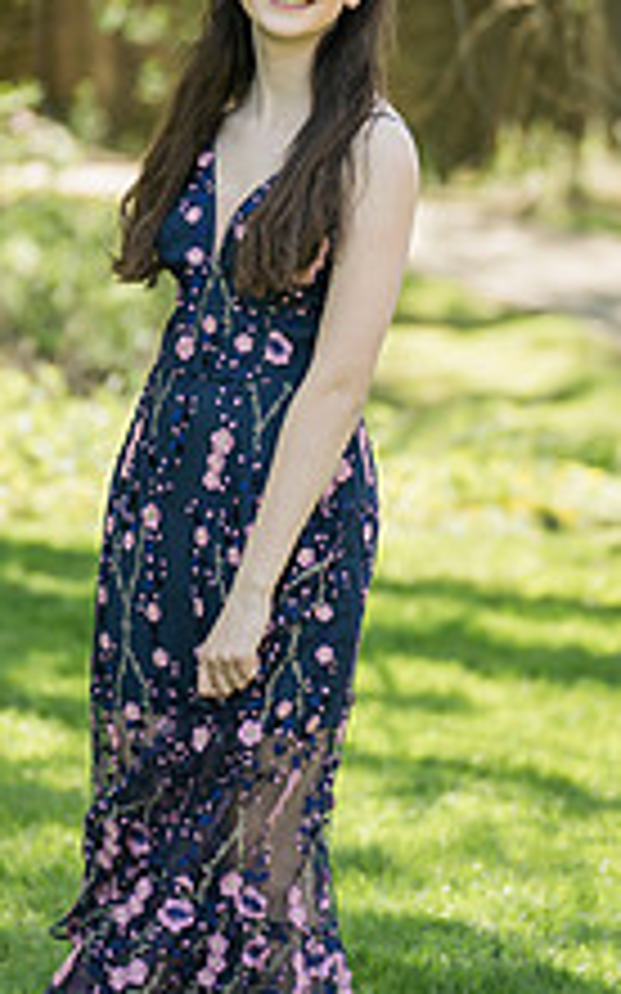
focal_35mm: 224
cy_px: 436
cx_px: 297
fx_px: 6070
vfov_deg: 9.4
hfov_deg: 5.9
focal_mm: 108
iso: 100
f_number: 2.8
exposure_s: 1/400
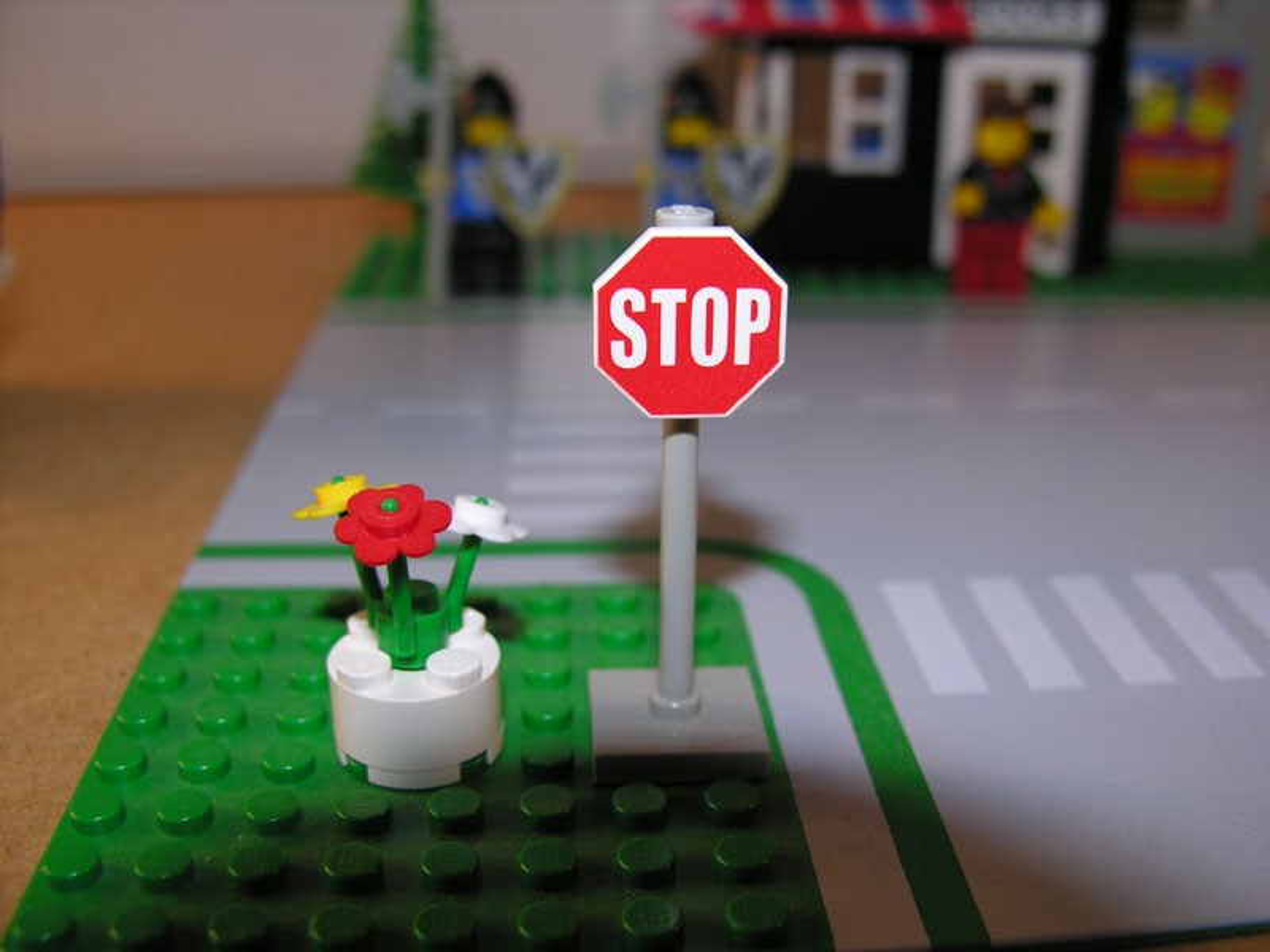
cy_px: 476
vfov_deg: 38.7
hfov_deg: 50.1
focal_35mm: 37
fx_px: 1357
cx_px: 635
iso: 50
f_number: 2.8
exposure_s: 1/60.1
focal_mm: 9.5
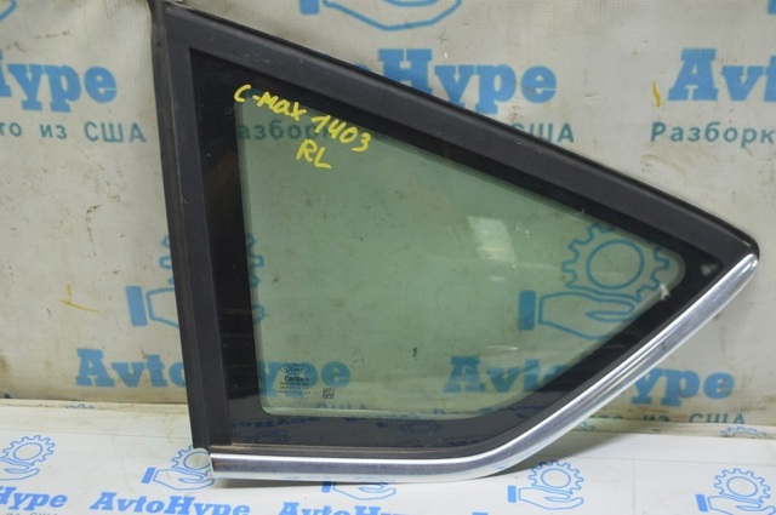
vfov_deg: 28.9
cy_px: 258
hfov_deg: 42.4
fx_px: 1001
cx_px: 388
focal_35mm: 46
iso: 400
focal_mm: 31
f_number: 5.6
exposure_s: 1/20
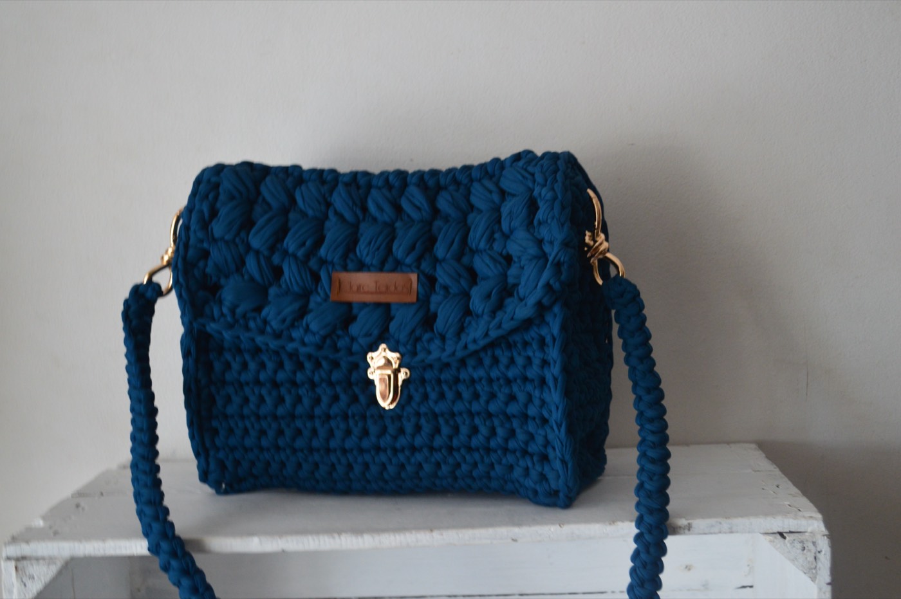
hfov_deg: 41.1
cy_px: 300
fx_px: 1200
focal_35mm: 48
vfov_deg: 28.0
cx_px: 450
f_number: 4.8
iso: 800
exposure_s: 1/15
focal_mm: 32
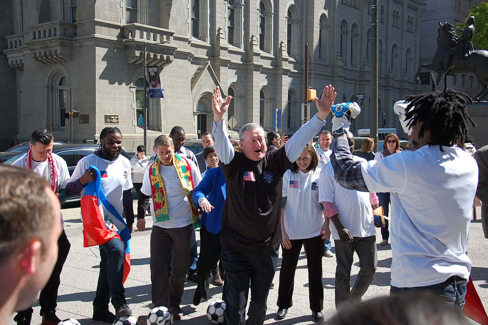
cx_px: 244
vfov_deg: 34.1
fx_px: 528
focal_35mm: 39
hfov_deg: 49.6
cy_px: 162
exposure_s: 1/1000
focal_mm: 26
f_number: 4
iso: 320
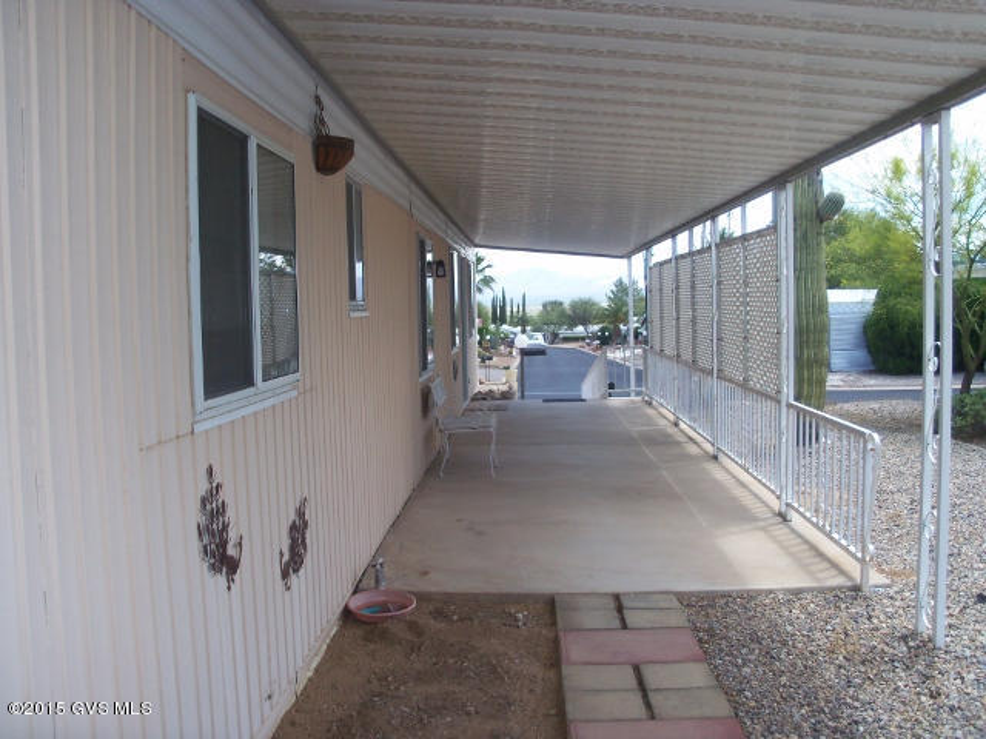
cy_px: 370
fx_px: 997
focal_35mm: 35
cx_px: 493
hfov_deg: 52.6
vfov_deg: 40.7
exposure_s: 1/400
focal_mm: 6.3
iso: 64
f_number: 3
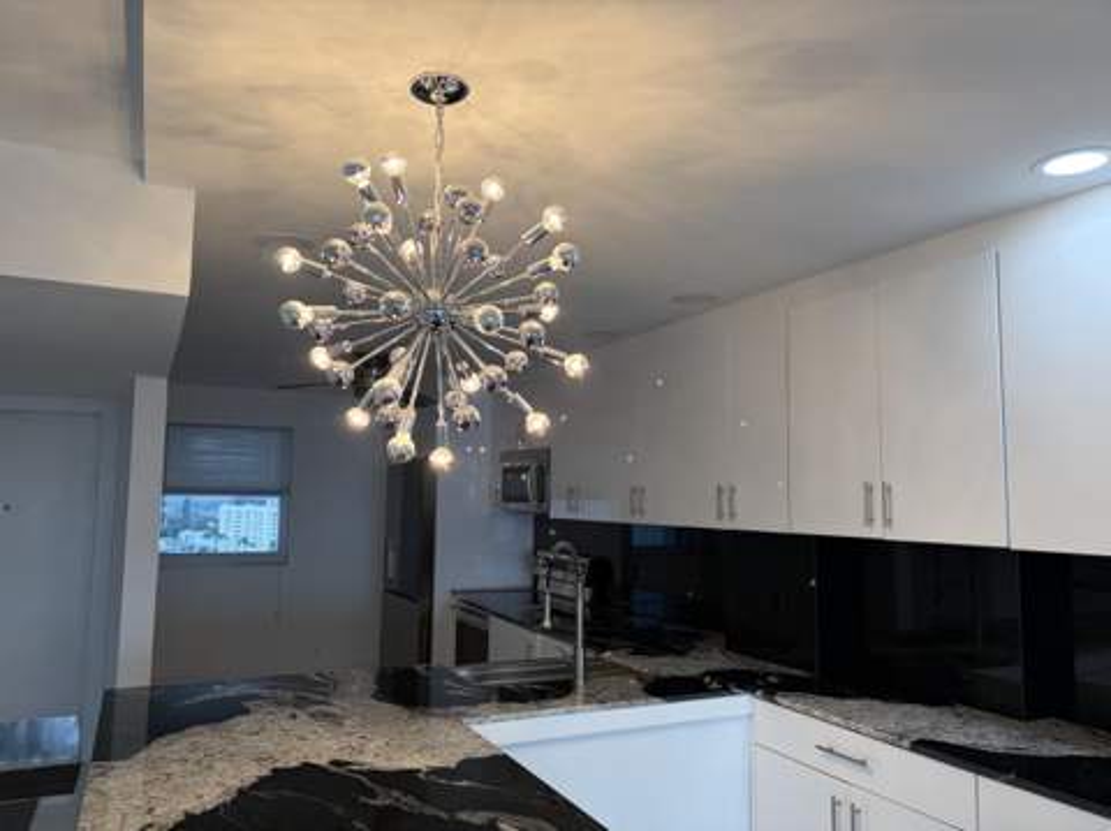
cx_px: 556
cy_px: 416
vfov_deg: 53.0
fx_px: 834
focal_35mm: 26
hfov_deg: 67.4
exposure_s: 1/132
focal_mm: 5.96
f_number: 1.6
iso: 50
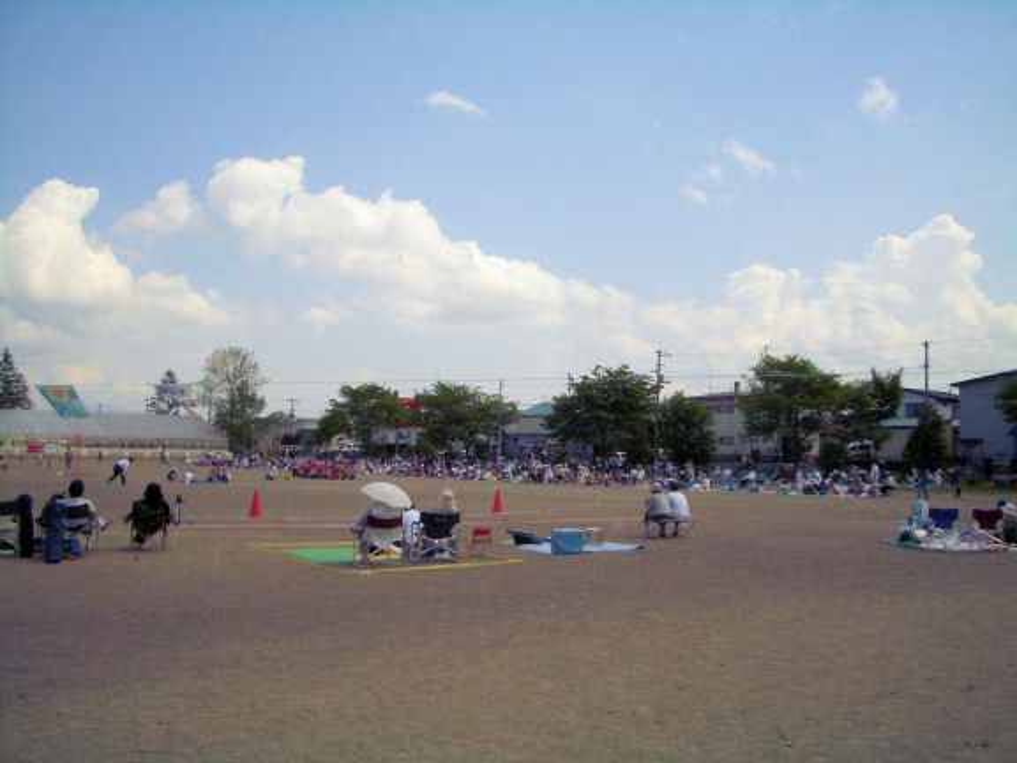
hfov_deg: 52.6
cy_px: 382
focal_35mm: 35
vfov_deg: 40.7
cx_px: 508
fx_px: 1028
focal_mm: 5.8
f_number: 4.3
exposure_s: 1/2000
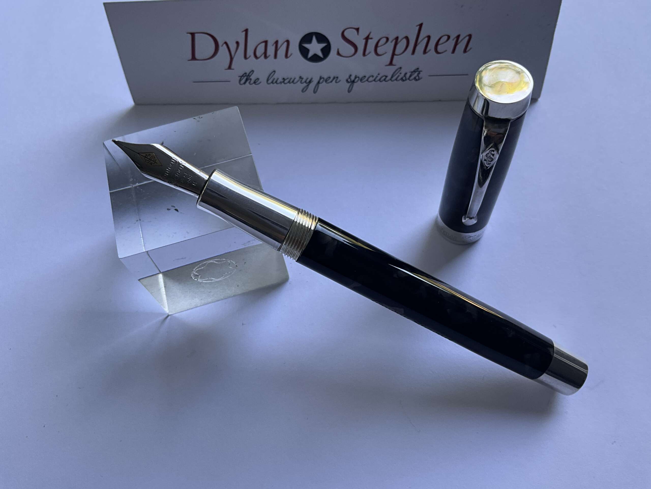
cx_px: 326
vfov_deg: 48.2
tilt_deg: -62.8
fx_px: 545
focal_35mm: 29
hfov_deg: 61.7
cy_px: 244
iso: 40
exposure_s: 1/122
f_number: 1.8
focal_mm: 3
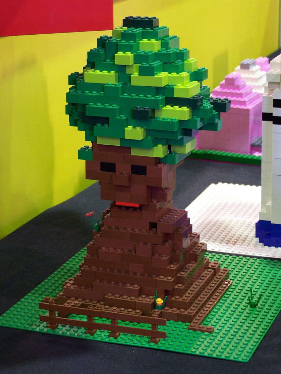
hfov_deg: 15.7
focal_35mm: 94
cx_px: 140
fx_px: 1017
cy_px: 187
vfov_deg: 20.9
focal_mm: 15.6
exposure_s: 1/2
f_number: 3.2
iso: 80
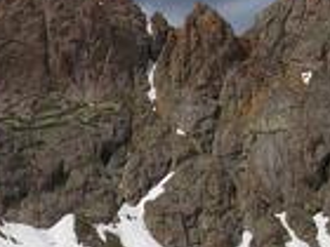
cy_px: 381
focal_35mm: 137
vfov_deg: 10.4
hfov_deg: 13.8
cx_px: -118
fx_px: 1306
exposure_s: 1/322
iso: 50
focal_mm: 8.1
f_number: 7.2
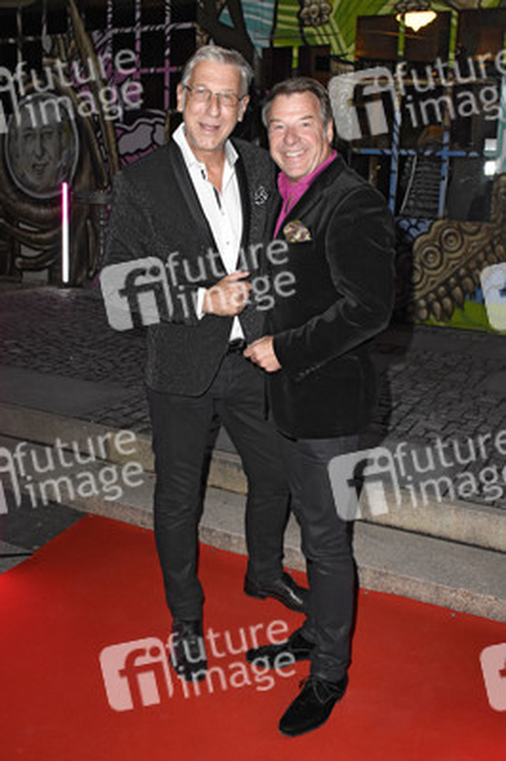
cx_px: 253
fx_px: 697
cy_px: 380
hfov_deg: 39.9
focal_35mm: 33
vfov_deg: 57.3
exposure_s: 1/160
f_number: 6.3
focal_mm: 22
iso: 3200
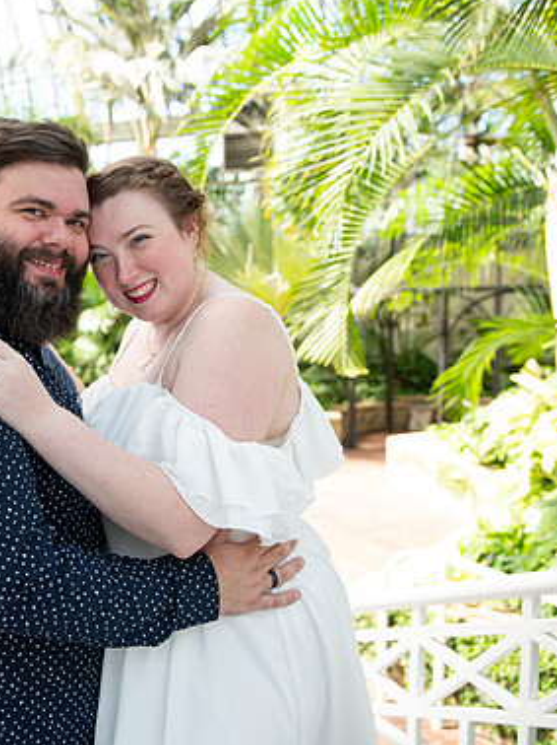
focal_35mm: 40
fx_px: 859
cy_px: 371
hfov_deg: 34.2
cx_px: 71
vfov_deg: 46.8
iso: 200
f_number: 2.8
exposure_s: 1/160
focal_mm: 26
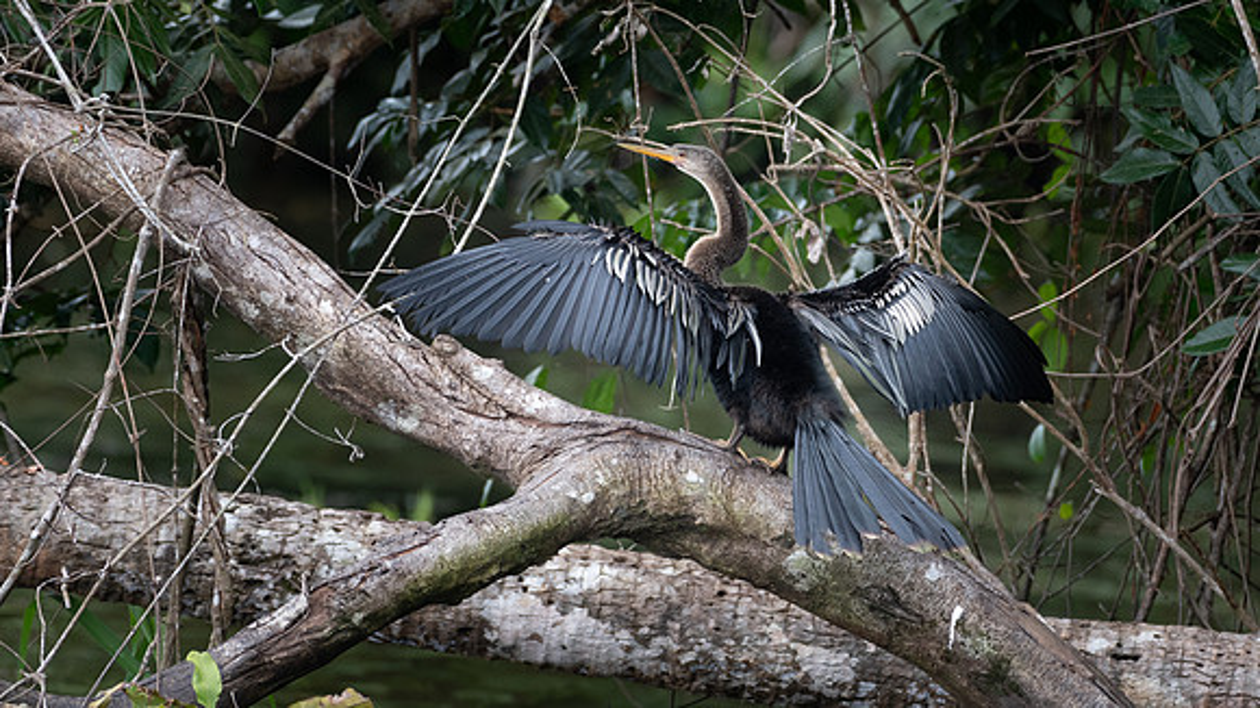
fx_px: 30382
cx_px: 686
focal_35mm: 910
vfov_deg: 1.3
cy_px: 360
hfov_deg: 2.4
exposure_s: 1/400
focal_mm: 500
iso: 500
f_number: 6.3
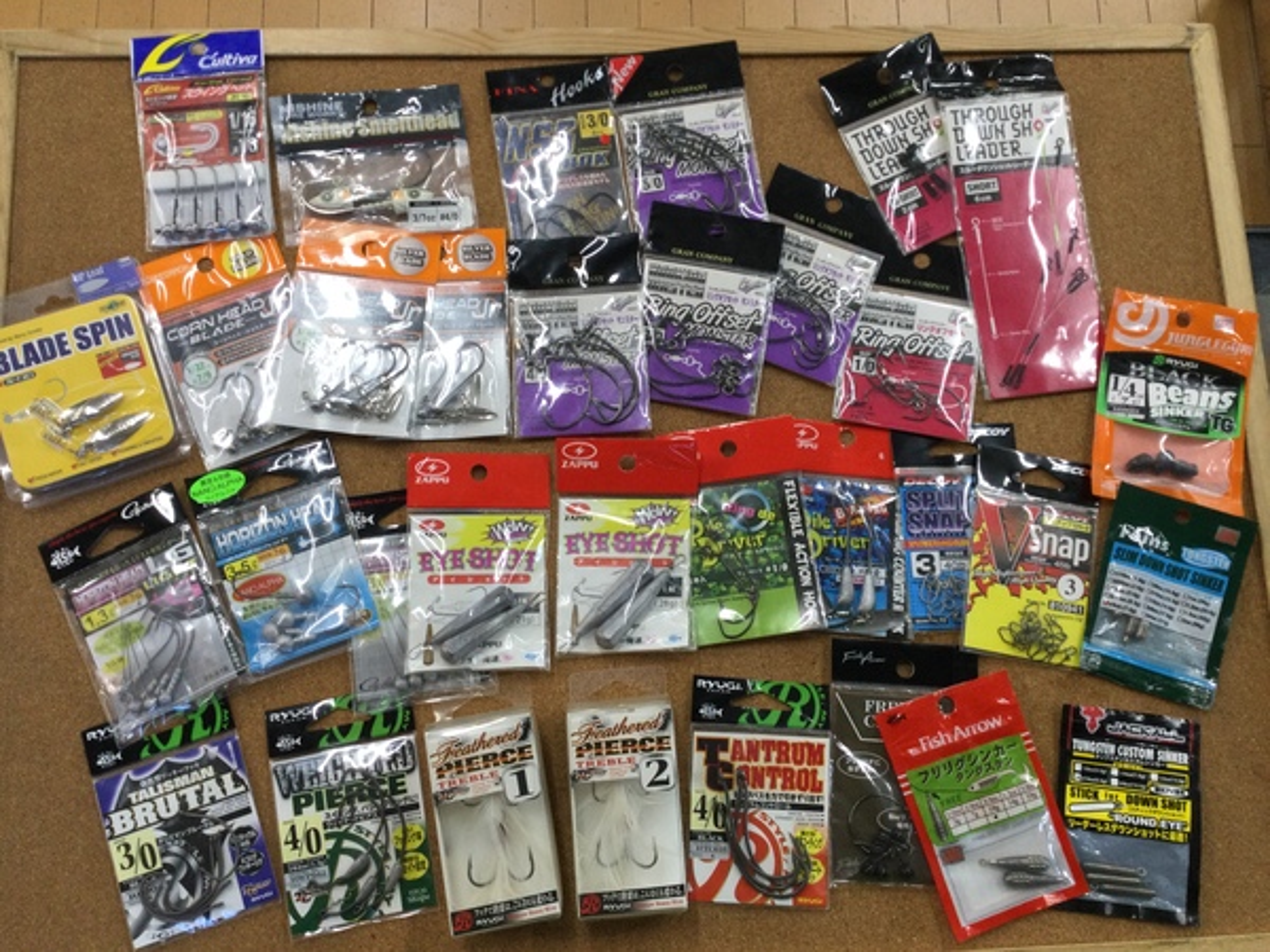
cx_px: 635
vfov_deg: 45.4
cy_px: 476
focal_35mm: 31
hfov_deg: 58.4
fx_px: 1137
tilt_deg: -79.2
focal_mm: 3.3
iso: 32
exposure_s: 1/30
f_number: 2.4
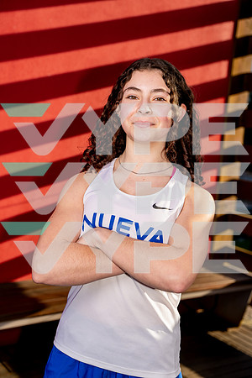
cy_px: 189
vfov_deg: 37.5
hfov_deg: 25.5
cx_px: 126
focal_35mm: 53
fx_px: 556
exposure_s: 1/500
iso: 100
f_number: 4
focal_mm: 53
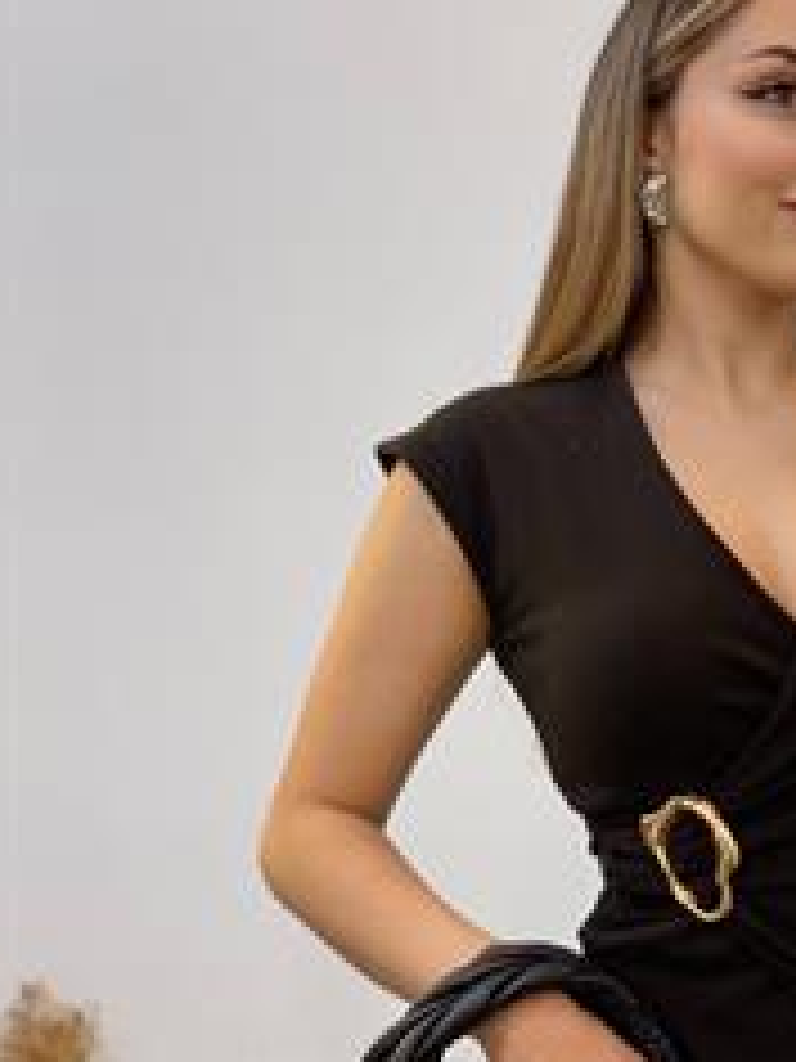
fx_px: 2790
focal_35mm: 91
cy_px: 632
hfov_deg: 16.1
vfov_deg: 21.5
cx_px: 684
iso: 100
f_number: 2
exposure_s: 1/100
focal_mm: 6
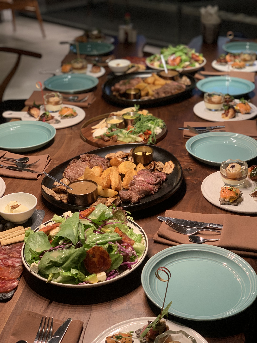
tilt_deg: -26.9
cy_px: 172
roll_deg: +0.3
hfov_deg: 28.0
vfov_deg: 36.8
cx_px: 128
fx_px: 515
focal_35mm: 52
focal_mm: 6
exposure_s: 1/50
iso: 125
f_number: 2.4
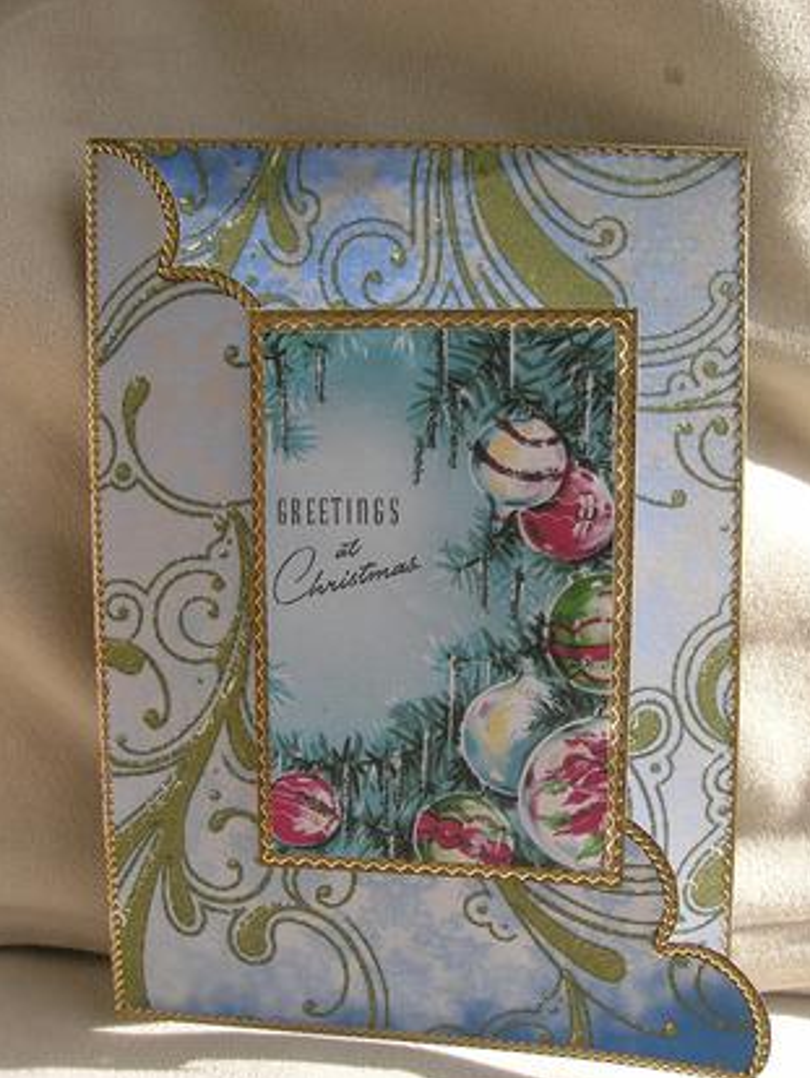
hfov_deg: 37.7
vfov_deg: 48.9
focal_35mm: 38
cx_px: 430
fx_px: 1184
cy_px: 575
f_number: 4.8
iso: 50
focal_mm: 5.4
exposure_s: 1/194
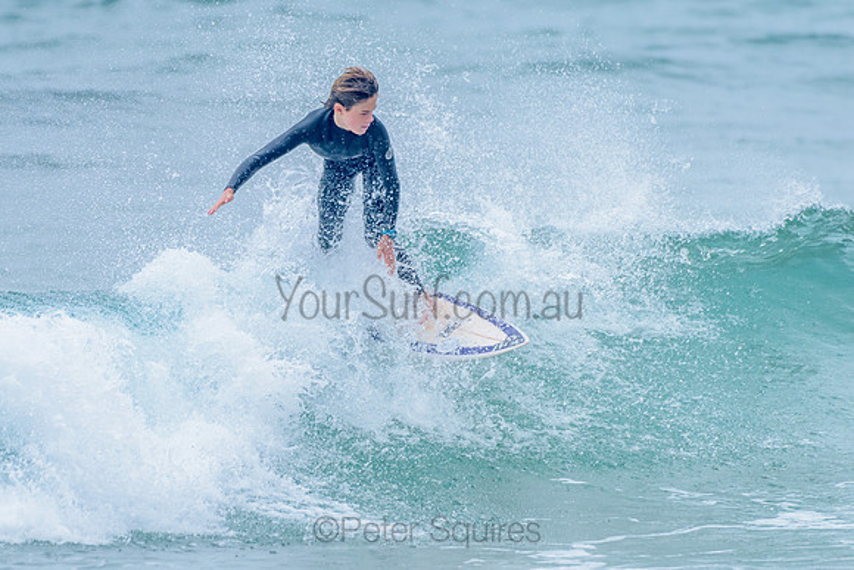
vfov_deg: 2.2
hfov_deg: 3.3
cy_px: 226
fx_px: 14894
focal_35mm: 628
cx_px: 339
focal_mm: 500
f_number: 5.6
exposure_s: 1/2000
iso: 800
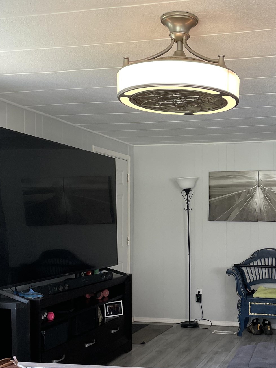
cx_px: 226
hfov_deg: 30.7
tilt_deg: -0.7
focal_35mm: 46
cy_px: 213
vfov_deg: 41.1
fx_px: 489
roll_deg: +0.1
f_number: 1.6
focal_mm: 4.2
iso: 125
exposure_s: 1/120
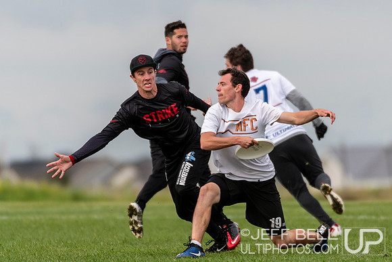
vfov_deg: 1.8
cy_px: 111
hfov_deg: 2.6
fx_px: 8517
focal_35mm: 782
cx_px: 222
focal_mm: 400
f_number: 4
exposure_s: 1/1250
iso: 320
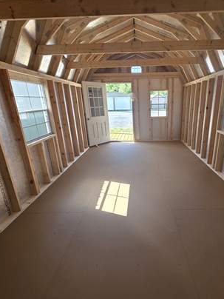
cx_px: 137
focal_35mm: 18
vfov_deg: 87.7
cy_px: 158
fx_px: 155
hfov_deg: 70.7
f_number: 1.9
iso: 32
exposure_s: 1/120
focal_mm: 2.2
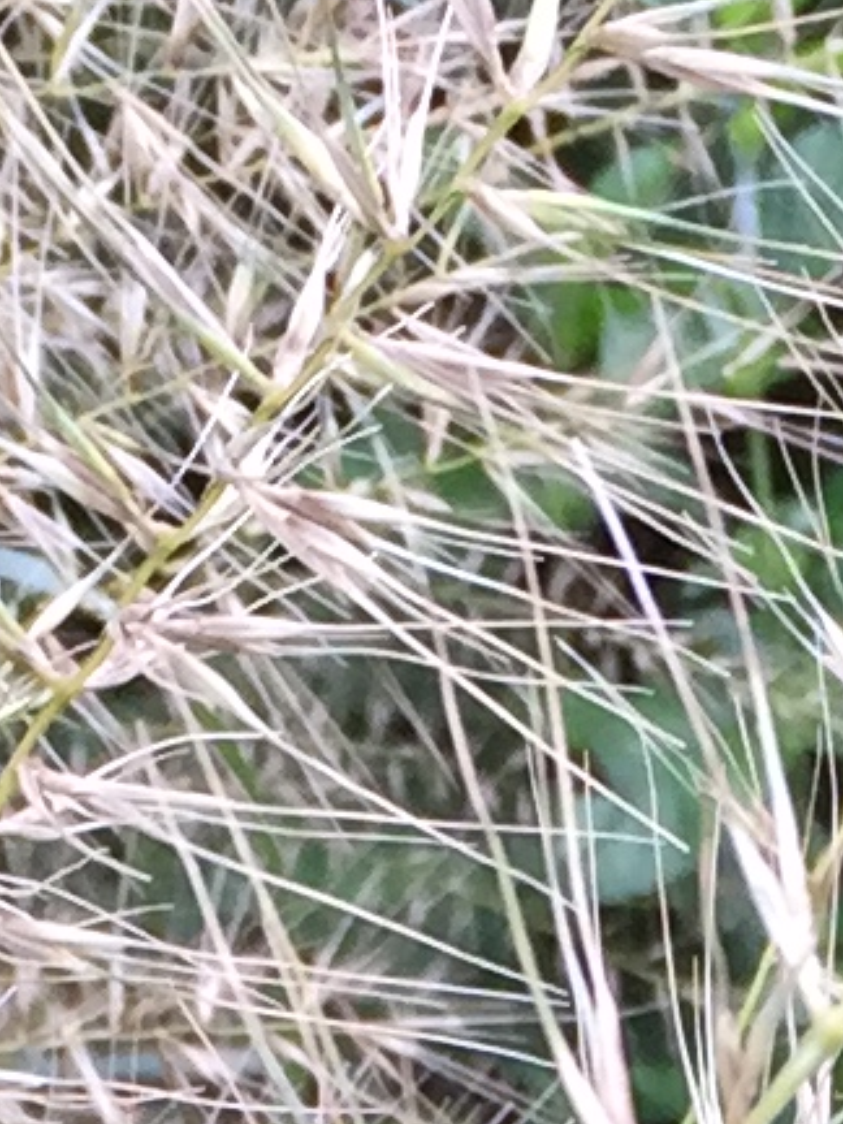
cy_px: 2670
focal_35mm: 219
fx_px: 7111
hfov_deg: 6.8
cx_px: 879
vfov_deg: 8.3
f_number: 2.2
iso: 50
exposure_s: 1/120
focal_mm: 4.15
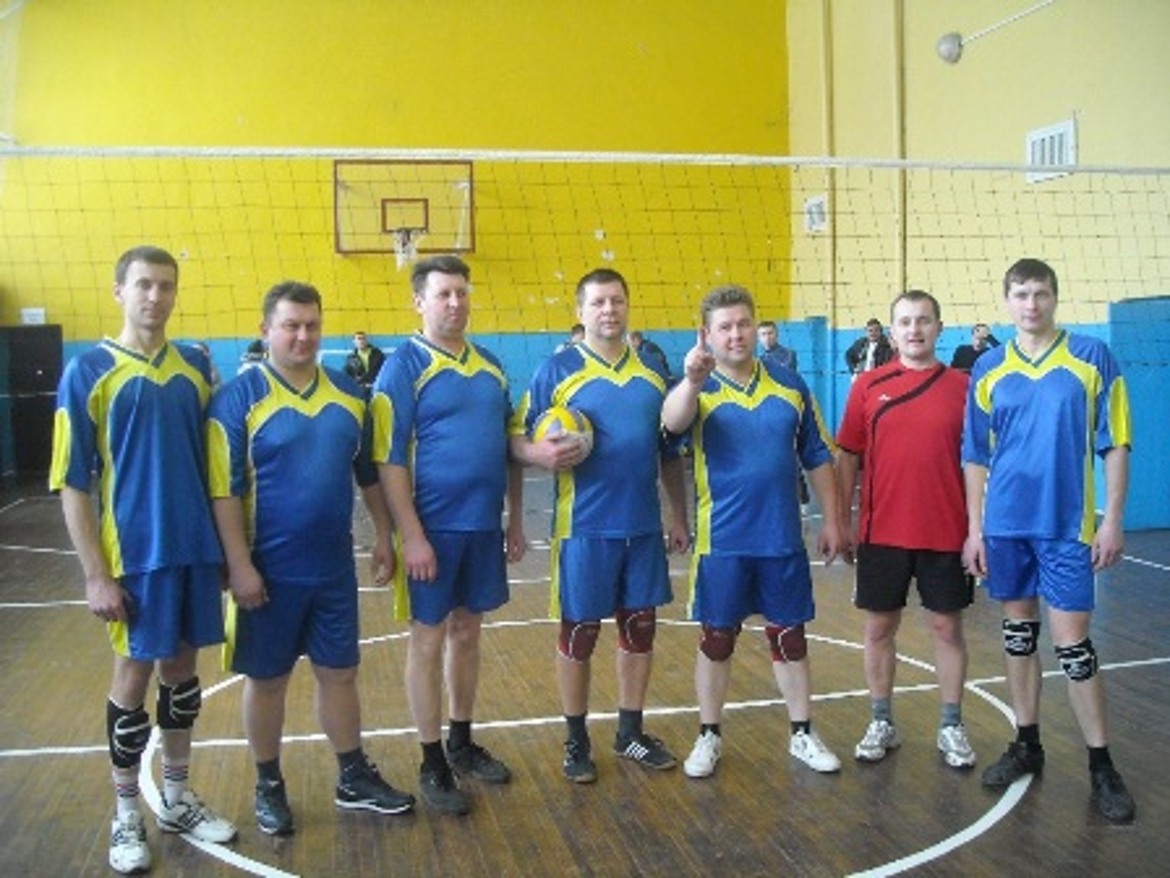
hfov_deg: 52.6
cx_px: 585
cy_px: 439
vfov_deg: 40.7
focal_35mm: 35
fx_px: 1183
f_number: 2.8
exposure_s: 1/30
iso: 400
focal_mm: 5.7
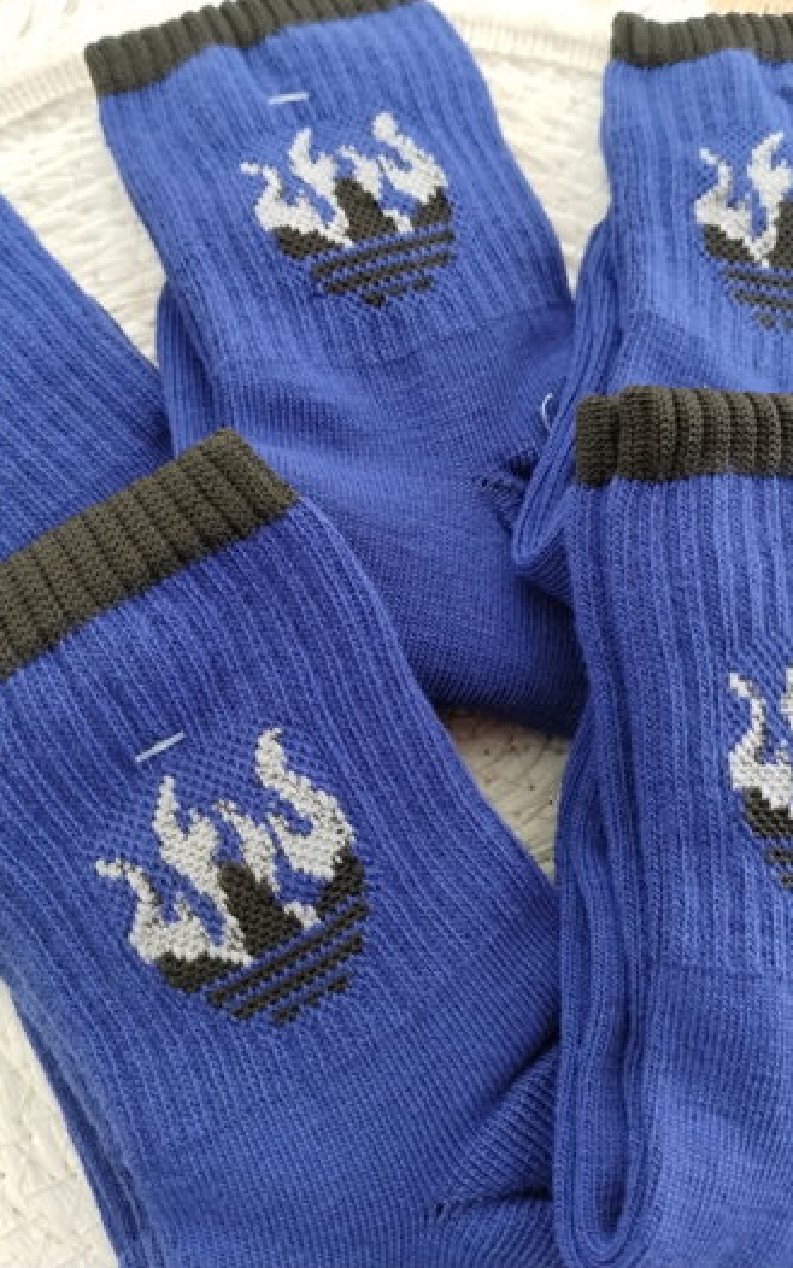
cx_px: 415
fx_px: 1037
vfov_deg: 62.9
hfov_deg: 41.8
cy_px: 630
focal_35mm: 30
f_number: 1.8
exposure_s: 1/33.3
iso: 959
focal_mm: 4.27
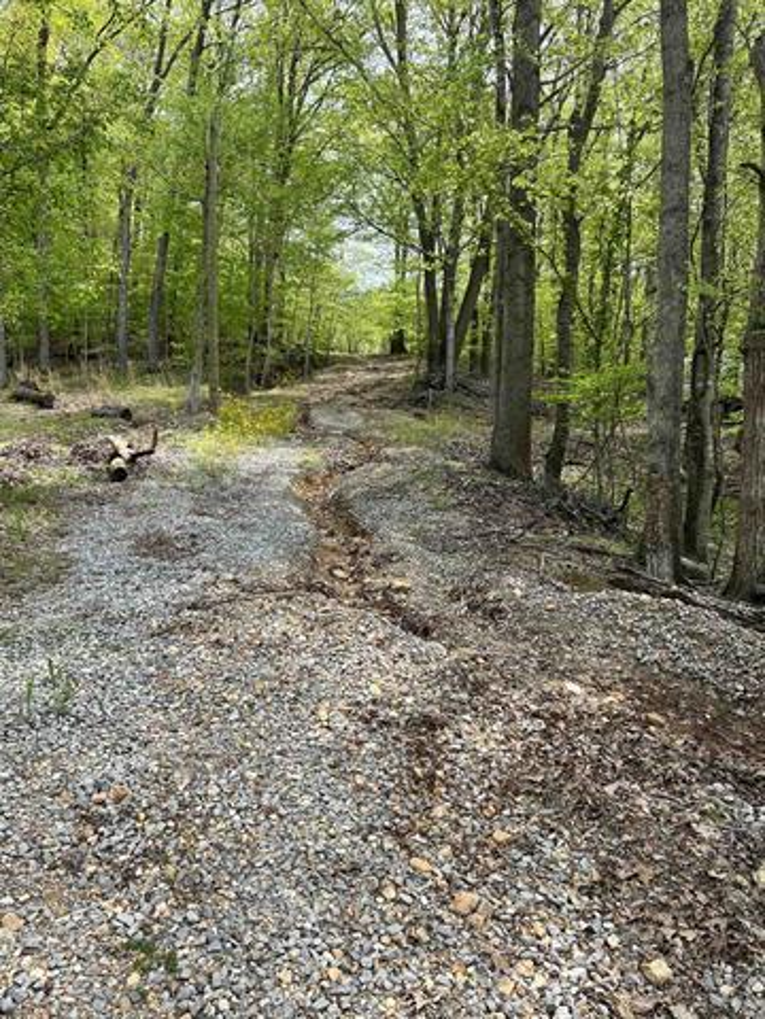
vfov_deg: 67.3
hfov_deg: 53.1
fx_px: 766
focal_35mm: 26
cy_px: 510
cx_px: 382
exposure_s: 1/1196
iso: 50
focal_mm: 5.7
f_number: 1.5
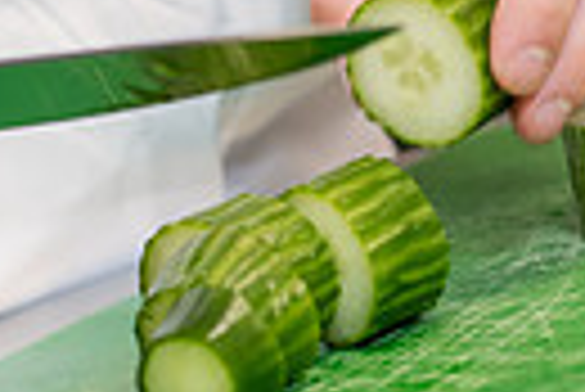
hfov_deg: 9.2
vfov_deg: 6.2
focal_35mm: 223
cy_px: 115
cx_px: 464
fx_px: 3628
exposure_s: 1/200
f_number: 2.8
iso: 500
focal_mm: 50
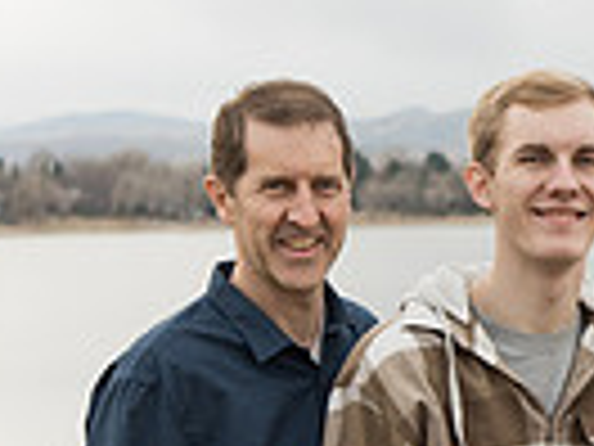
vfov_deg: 10.0
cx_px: 698
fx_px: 2540
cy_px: 376
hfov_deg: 13.0
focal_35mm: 148
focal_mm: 35
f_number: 2.8
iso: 200
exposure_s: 1/250
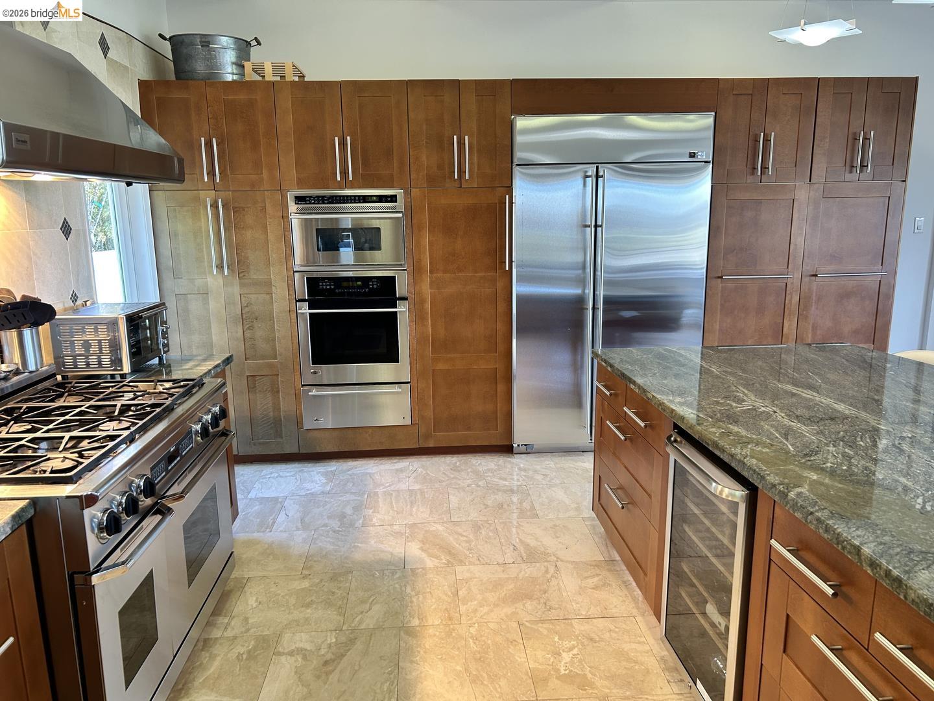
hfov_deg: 67.3
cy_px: 350
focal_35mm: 26
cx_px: 467
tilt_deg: -11.6
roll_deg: +0.8
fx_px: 702
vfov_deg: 53.1
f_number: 1.5
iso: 100
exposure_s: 1/120
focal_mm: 5.7
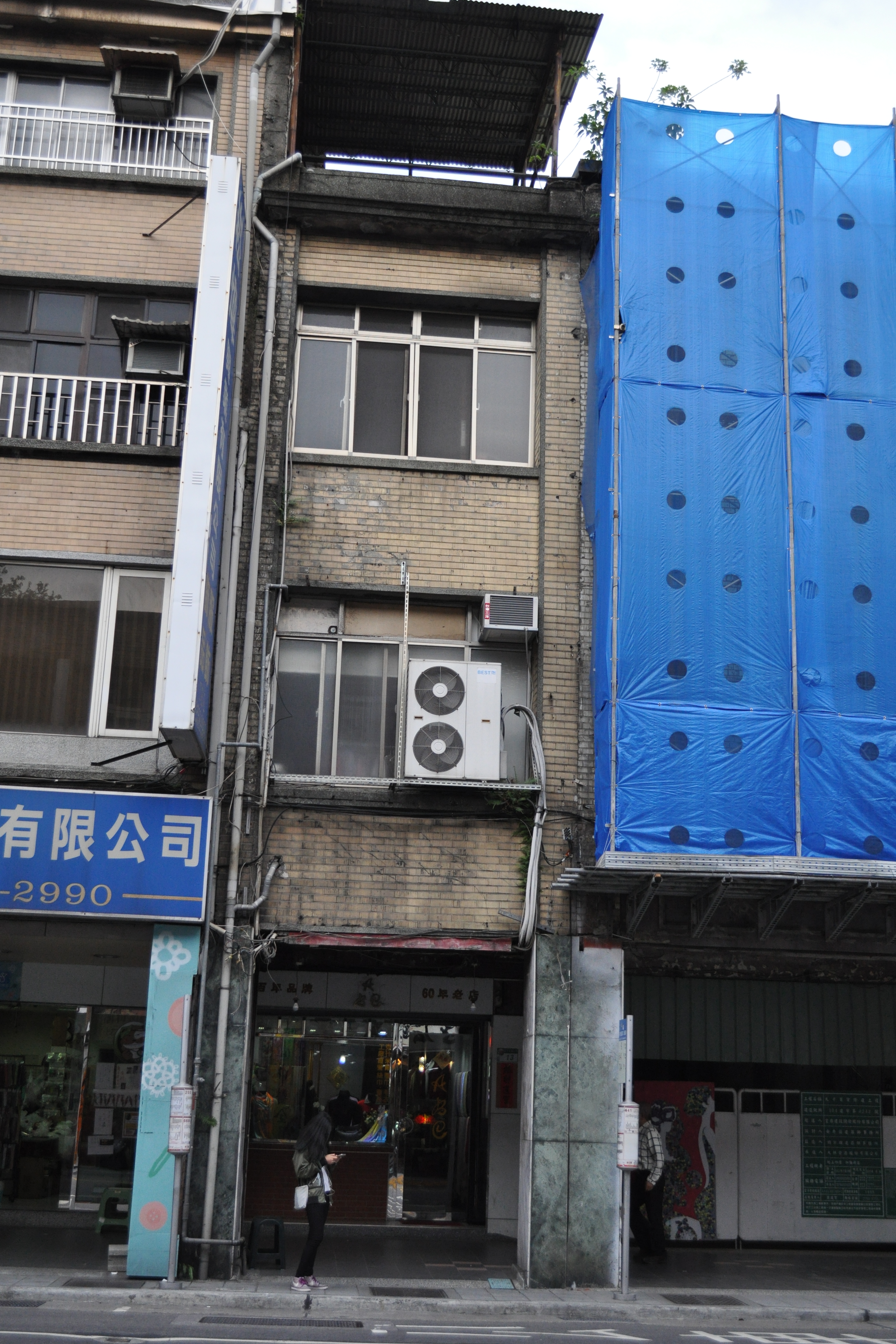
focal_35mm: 40
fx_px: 1493
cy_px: 674
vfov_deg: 48.5
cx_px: 451
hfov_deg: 33.4
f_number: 4.2
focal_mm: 26
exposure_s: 1/640
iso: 800
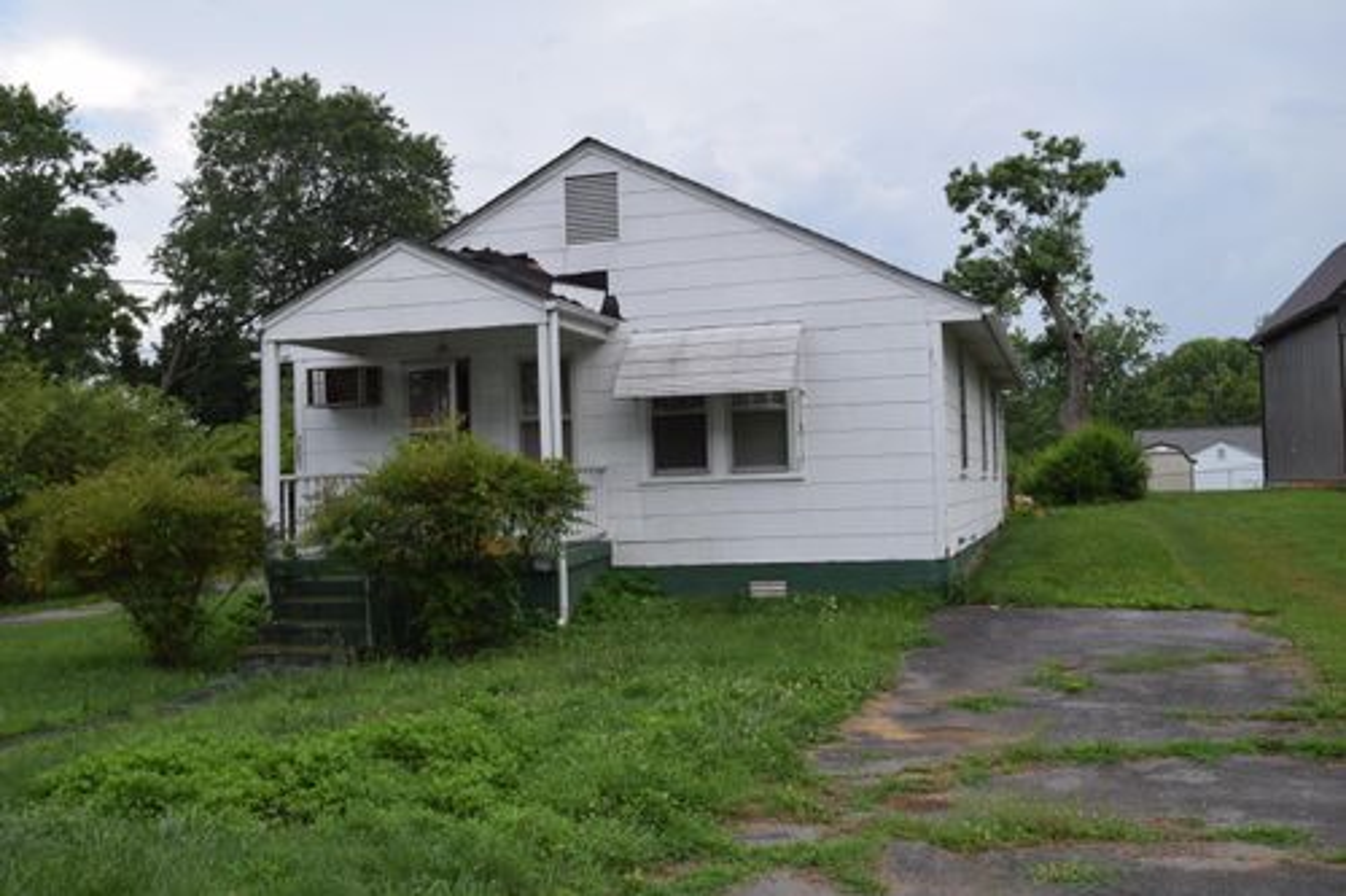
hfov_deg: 53.1
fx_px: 1345
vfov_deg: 36.8
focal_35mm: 36
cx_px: 673
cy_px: 448
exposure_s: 1/160
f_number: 6.3
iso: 100
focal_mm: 24
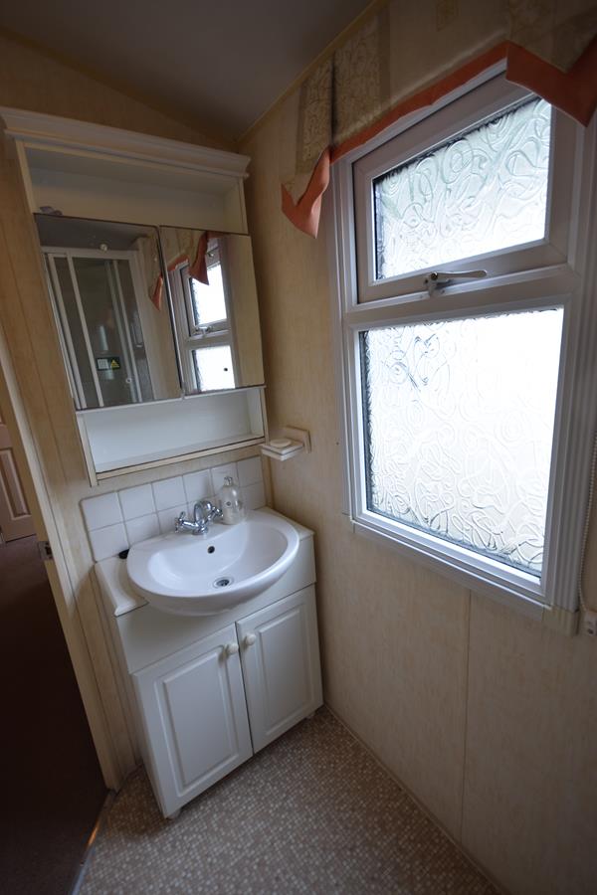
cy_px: 448
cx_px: 298
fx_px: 373
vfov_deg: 100.4
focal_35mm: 15
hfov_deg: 77.3
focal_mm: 10
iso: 200
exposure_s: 1/40
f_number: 4
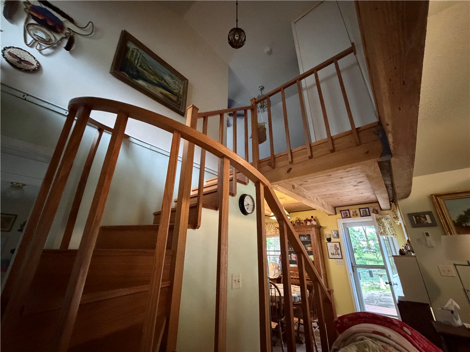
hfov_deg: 102.1
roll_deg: +0.0
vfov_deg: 85.7
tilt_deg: +21.0
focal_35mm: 14
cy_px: 176
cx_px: 235
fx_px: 190
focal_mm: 2.22
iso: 1250
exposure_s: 1/40
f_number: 2.2
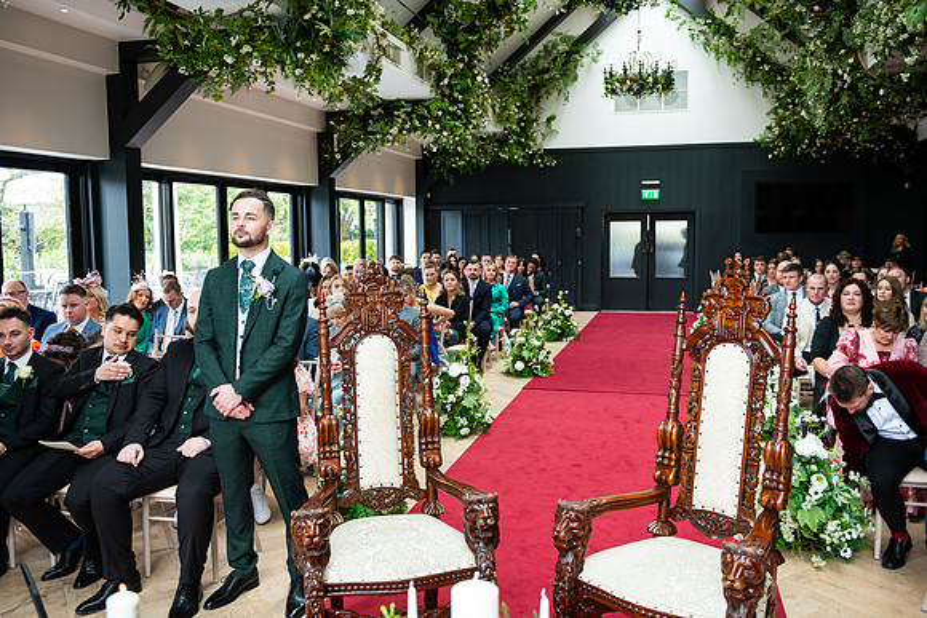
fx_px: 824
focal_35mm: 32
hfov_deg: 58.7
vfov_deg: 41.1
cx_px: 464
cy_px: 309
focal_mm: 32
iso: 400
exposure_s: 1/200
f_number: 3.5
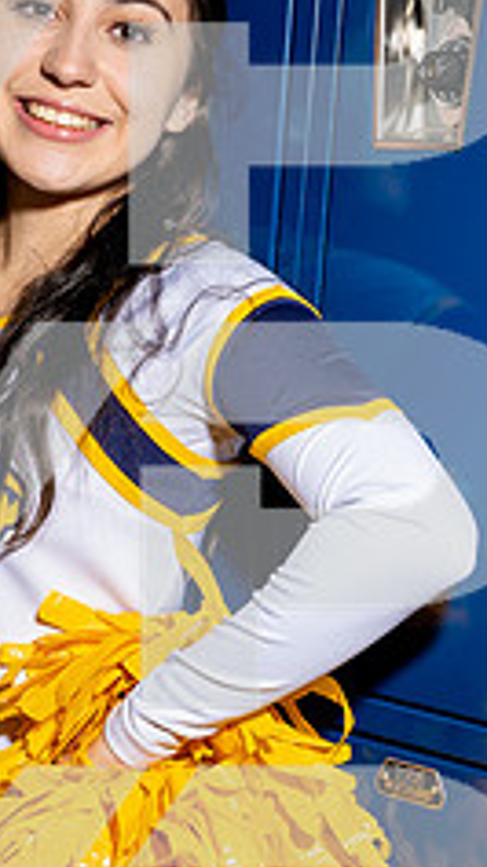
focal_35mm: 113
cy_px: 518
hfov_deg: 10.7
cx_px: 70
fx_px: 2599
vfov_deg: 18.9
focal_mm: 44
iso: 250
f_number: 10
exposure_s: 1/250
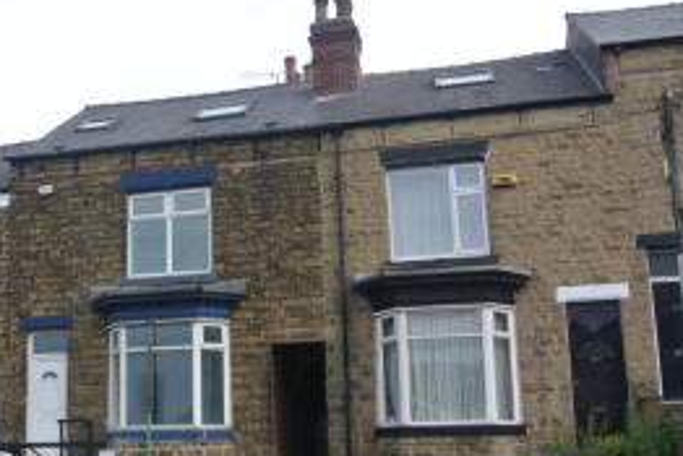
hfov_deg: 39.1
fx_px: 930
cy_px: 272
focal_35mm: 49
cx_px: 156
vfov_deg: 27.5
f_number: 3.5
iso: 100
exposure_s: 1/640
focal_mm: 10
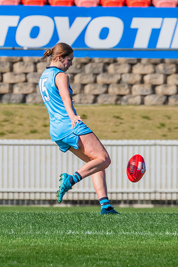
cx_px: 74
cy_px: 97
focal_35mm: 1112
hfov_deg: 1.2
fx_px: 8245
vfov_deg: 1.9
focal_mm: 420
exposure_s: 1/1250
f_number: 11
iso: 800
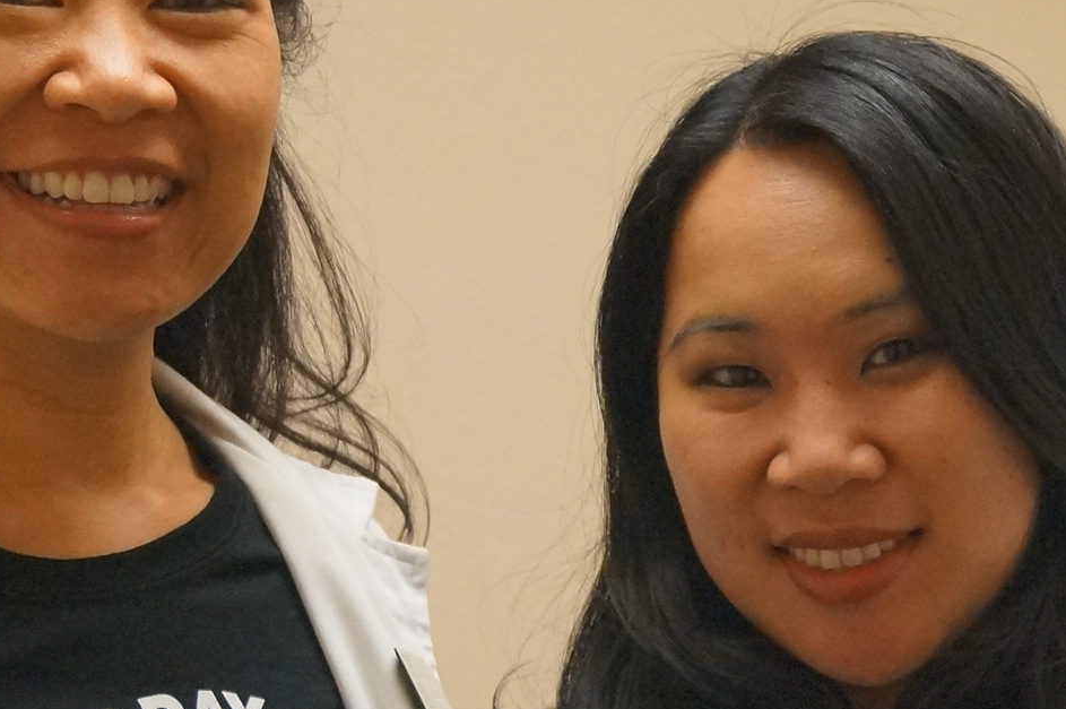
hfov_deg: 15.1
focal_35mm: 134
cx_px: 1037
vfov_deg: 10.1
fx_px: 3964
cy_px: 690
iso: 1600
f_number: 4.5
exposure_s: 1/160
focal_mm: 28
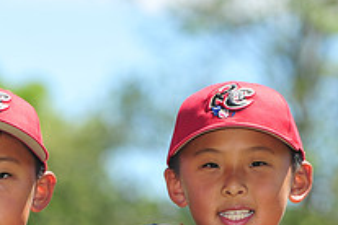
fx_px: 3952
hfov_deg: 4.9
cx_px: 134
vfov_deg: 3.3
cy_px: 292
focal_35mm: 421
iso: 200
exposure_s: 1/640
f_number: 4.5
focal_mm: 150
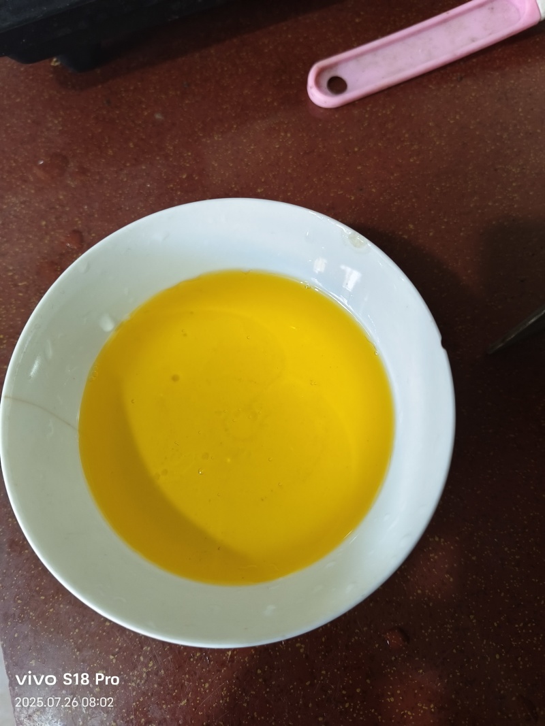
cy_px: 363
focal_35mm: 23
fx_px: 483
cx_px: 272
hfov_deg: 58.9
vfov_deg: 73.9
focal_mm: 5.6
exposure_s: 1/33.3
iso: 1705
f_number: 1.88
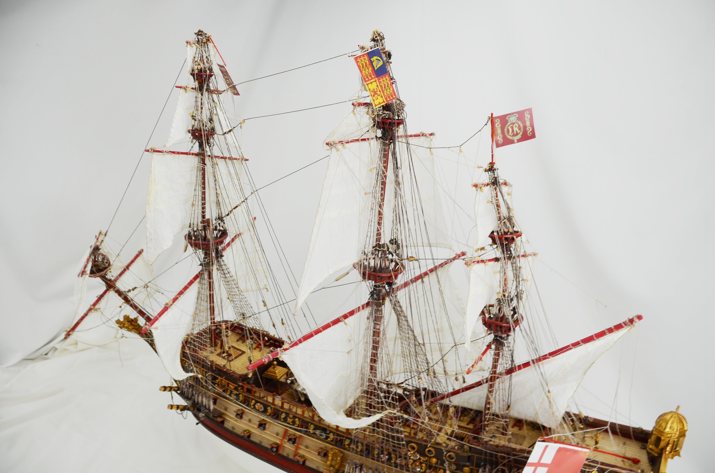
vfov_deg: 47.7
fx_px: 535
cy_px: 236
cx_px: 358
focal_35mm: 27
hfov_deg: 67.5
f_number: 3.5
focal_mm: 18
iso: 100
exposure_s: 1/60
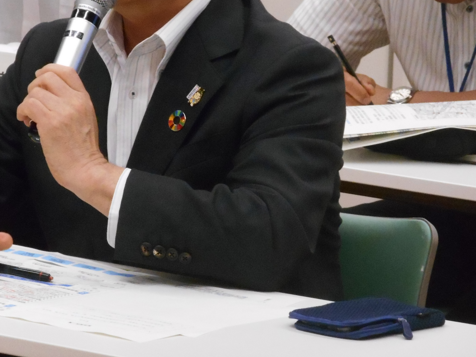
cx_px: 123
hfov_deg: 6.4
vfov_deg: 4.8
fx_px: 4276
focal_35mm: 311
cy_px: 61
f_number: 6.4
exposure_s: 1/30
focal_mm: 32.9
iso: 800
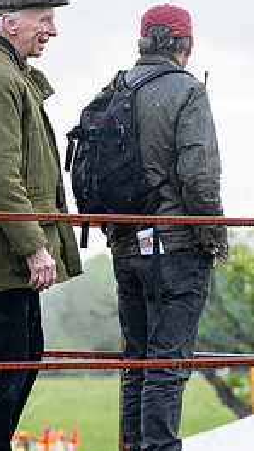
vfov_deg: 4.8
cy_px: 175
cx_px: -133
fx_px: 5390
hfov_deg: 2.7
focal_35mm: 450
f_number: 4
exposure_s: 1/1250
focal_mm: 105
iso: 1000
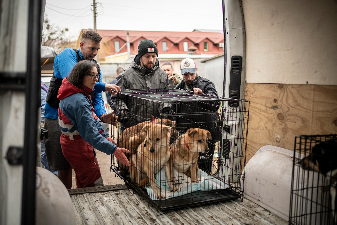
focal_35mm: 35
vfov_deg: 37.9
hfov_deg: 54.4
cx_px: 168
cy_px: 112
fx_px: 328
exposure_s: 1/800
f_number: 1.8
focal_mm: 35
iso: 400
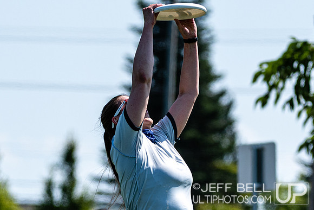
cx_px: 150
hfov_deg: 3.5
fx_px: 5205
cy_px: 200
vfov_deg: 2.3
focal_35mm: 597
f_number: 4
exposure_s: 1/2000
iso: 200
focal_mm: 200
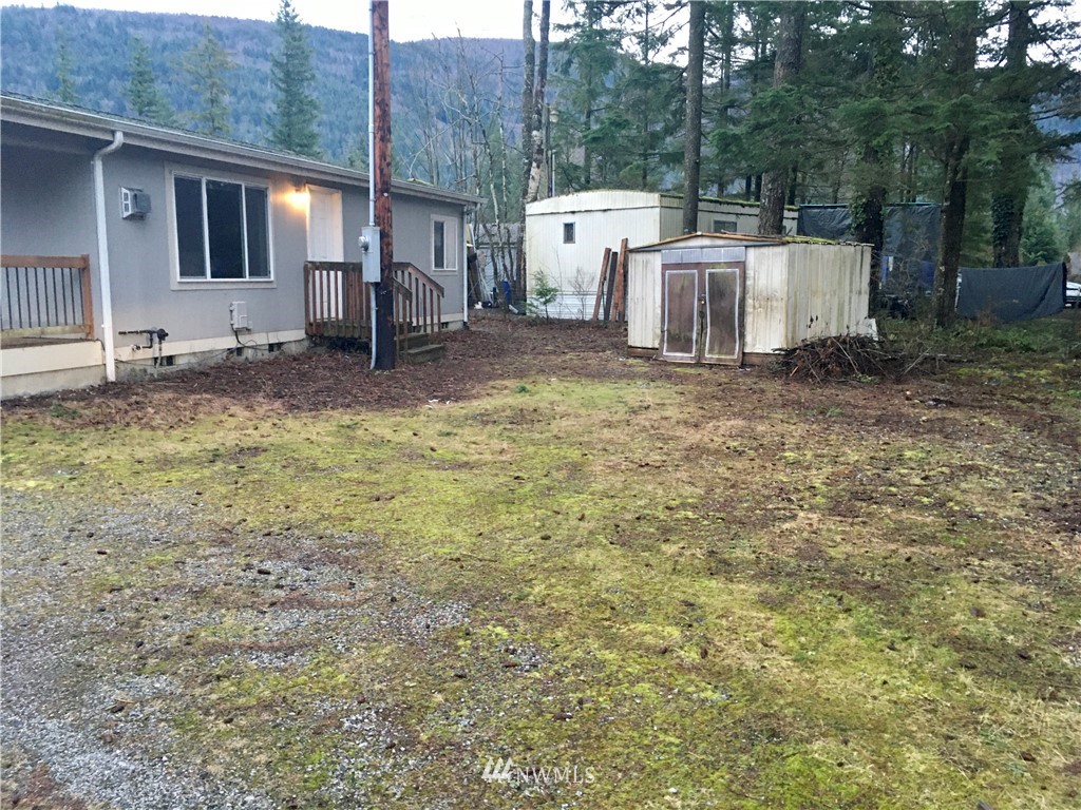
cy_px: 405
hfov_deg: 61.7
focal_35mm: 29
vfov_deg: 48.2
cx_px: 540
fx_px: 906
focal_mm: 4.15
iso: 125
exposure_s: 1/30
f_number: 2.2
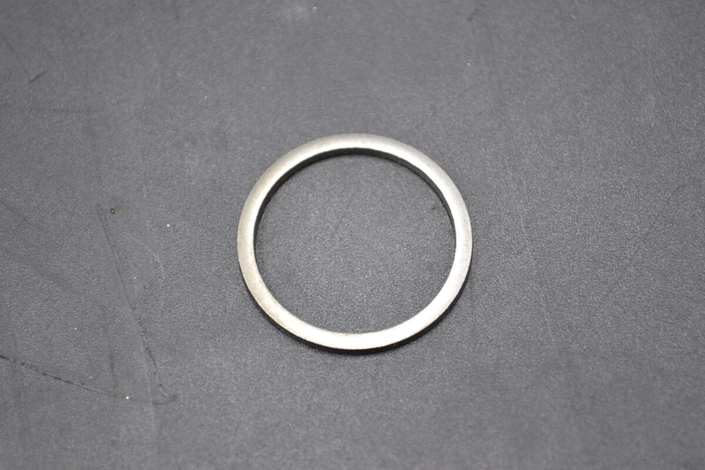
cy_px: 235
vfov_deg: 18.2
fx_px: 1469
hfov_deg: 27.0
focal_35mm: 75
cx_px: 352
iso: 400
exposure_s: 1/30
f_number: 5.6
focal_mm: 50
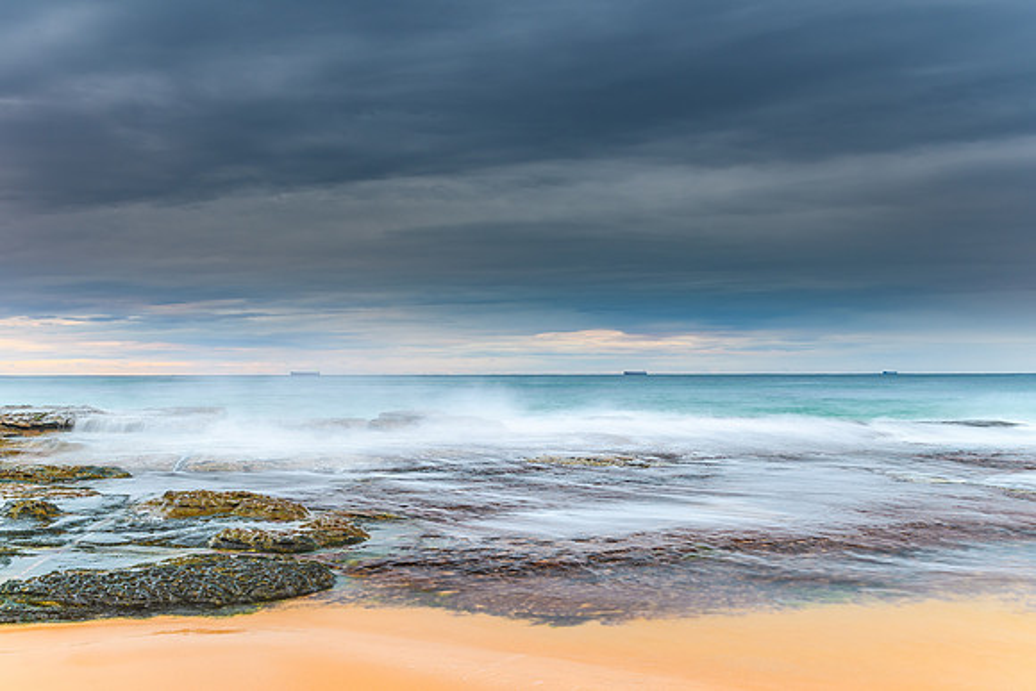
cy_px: 346
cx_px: 518
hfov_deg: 55.2
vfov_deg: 38.5
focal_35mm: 34
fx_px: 991
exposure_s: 2.5
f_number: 8
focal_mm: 22
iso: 80
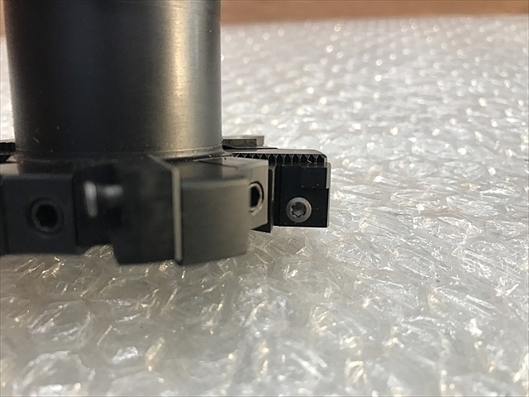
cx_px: 264
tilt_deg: -28.6
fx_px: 428
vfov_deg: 49.7
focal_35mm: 28
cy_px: 198
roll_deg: -1.7
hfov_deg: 63.4
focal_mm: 3.99
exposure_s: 1/30
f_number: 1.8
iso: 25
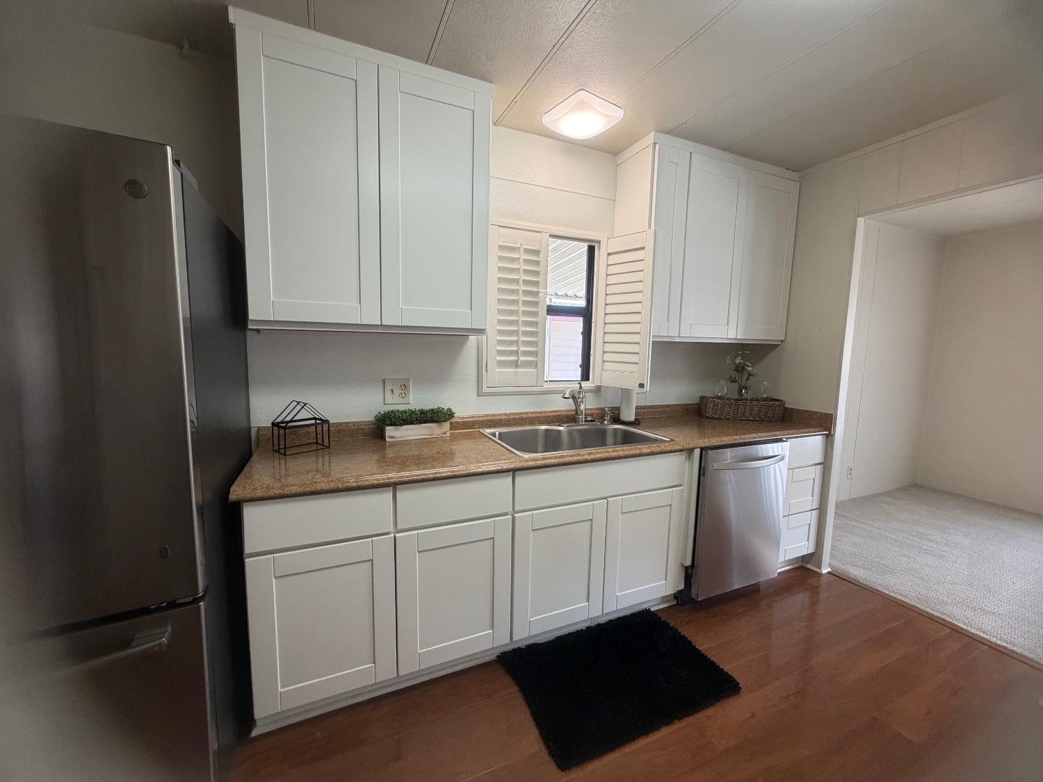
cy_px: 391
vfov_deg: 85.7
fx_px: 422
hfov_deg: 102.1
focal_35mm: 14
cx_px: 522
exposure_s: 1/120
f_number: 2.2
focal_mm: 2.22
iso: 250
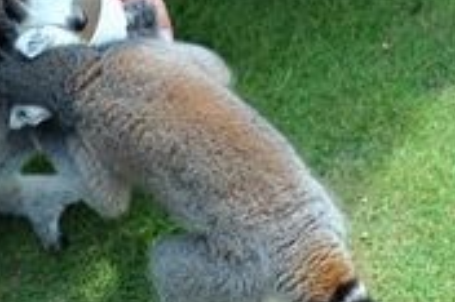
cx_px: 853
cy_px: -373
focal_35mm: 169
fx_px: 2134
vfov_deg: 7.6
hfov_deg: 11.2
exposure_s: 1/1250
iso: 320
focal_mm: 29
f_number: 2.8
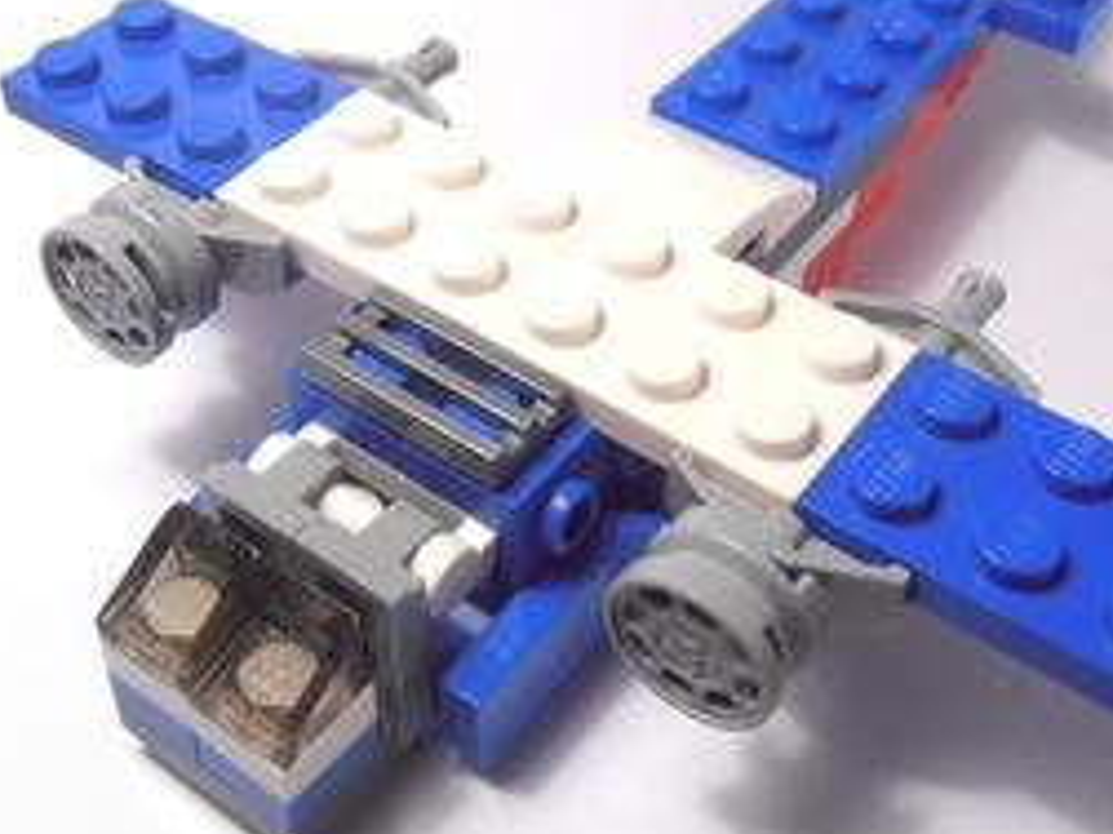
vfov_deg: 27.4
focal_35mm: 53
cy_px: 328
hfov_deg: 36.2
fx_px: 1703
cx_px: 568
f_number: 3.9
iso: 80
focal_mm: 6.61
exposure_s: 1/80
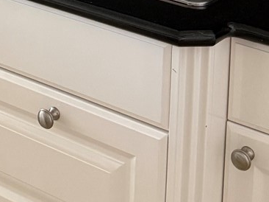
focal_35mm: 105
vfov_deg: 12.6
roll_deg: -1.3
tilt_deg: -7.5
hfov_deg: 18.6
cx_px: 63
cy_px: -181
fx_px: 815
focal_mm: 6.76
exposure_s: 1/60
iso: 640
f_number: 1.78
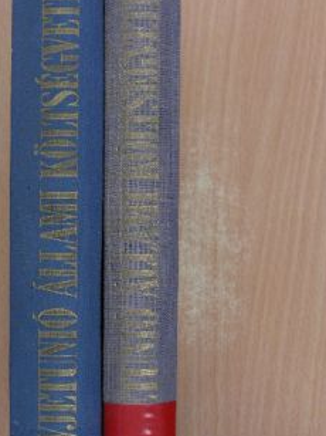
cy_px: 245
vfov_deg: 29.8
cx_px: 119
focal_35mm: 65
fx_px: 817
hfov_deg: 22.5
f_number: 3.5
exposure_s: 1/15
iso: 100
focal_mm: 7.4
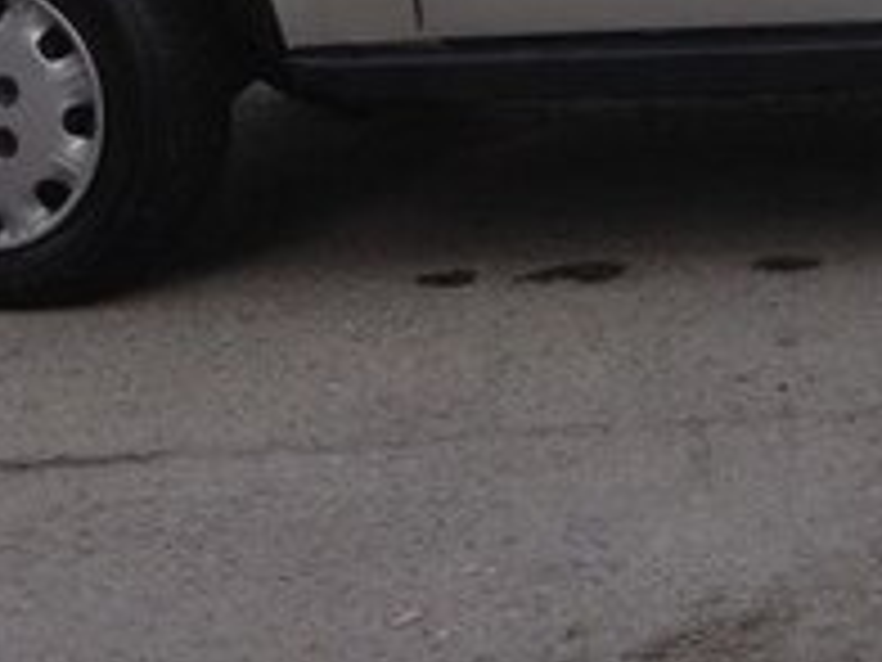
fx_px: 2828
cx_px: 1080
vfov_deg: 12.8
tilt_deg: -5.8
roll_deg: -1.8
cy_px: -277
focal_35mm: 111
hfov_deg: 16.9
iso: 50
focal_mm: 4.12
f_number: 2.4
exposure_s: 1/162
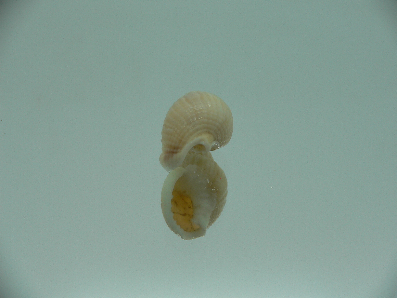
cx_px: 198
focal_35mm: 35
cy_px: 149
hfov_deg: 52.6
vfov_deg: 40.7
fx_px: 401
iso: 80
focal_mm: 4.6
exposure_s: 1/60
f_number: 2.8
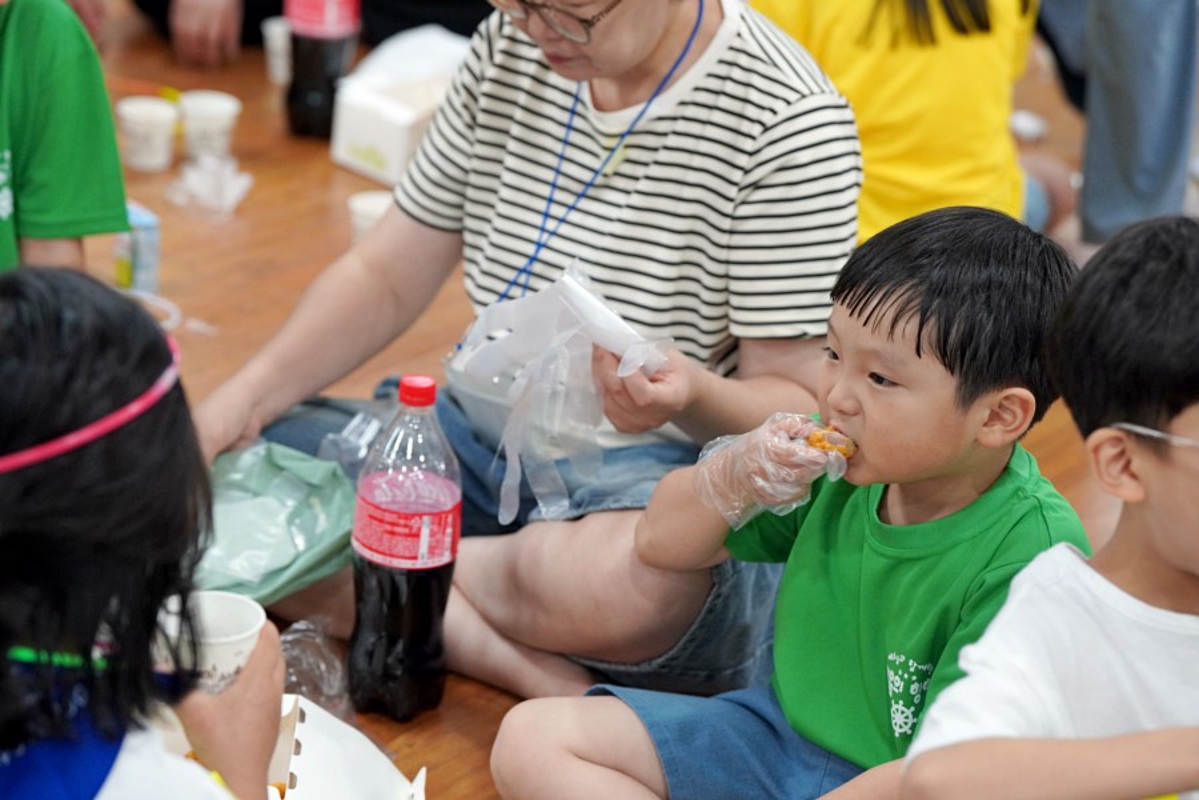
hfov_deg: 21.5
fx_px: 3164
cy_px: 400
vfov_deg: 14.4
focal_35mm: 95
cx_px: 600
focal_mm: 95
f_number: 4
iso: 2500
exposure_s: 1/160
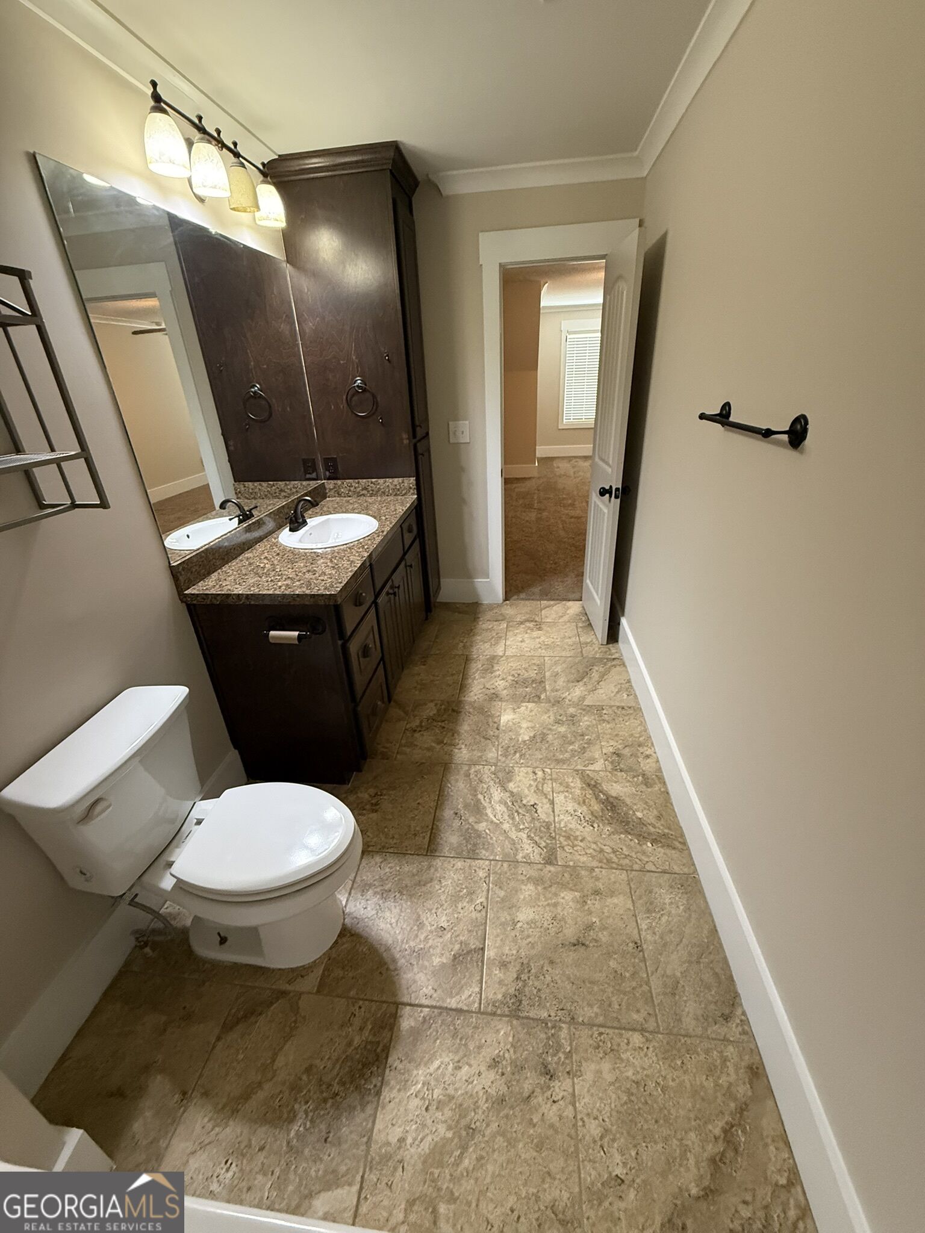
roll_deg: +2.7
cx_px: 462
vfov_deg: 102.1
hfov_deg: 85.7
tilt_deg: -26.4
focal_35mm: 14
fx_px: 499
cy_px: 616
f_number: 2.2
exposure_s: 1/60
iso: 500
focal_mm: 2.22
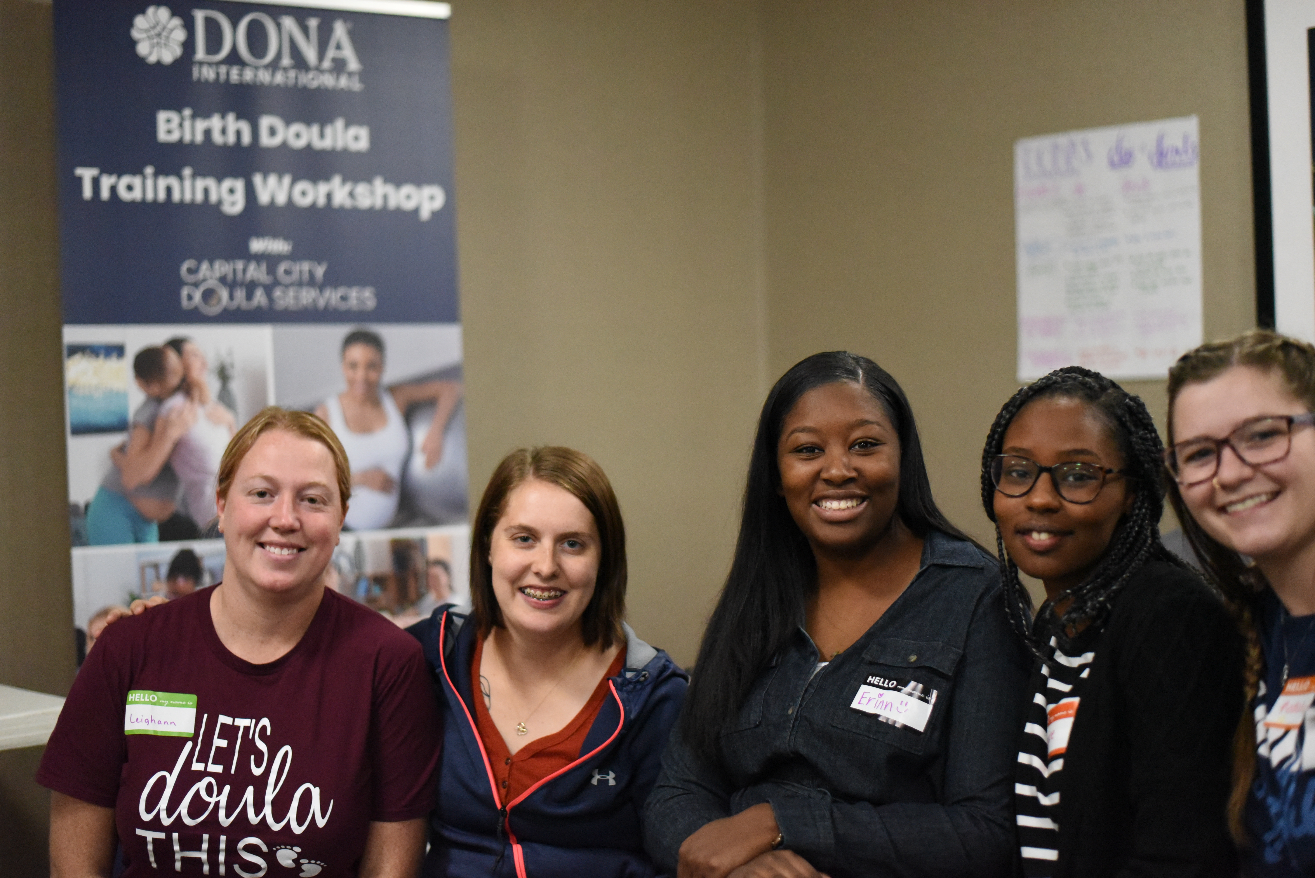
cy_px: 439
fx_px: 1827
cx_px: 658
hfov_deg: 39.6
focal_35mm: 50
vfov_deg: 27.0
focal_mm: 50
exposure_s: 1/1250
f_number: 1.8
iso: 9000
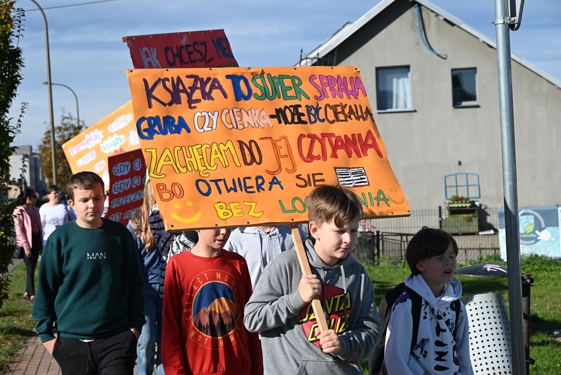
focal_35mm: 67
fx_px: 1045
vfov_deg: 20.3
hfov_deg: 30.1
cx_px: 280
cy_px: 188
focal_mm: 67
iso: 100
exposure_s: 1/400
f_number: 7.1
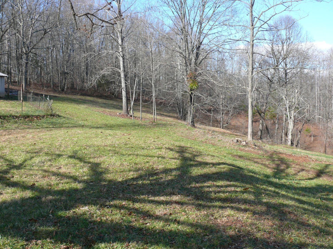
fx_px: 337
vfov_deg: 40.7
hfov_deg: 52.6
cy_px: 124
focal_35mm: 35
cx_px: 166
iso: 100
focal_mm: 7.4
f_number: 4.5
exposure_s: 1/250
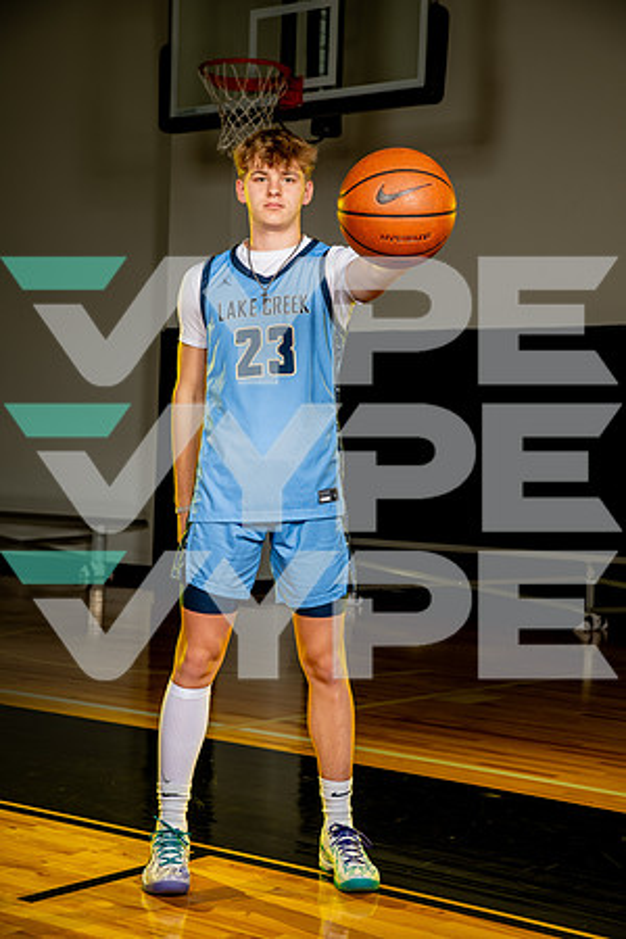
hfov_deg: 19.5
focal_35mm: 70
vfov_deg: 28.8
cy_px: 470
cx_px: 313
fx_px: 1826
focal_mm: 70
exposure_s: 1/200
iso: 100
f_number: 6.3
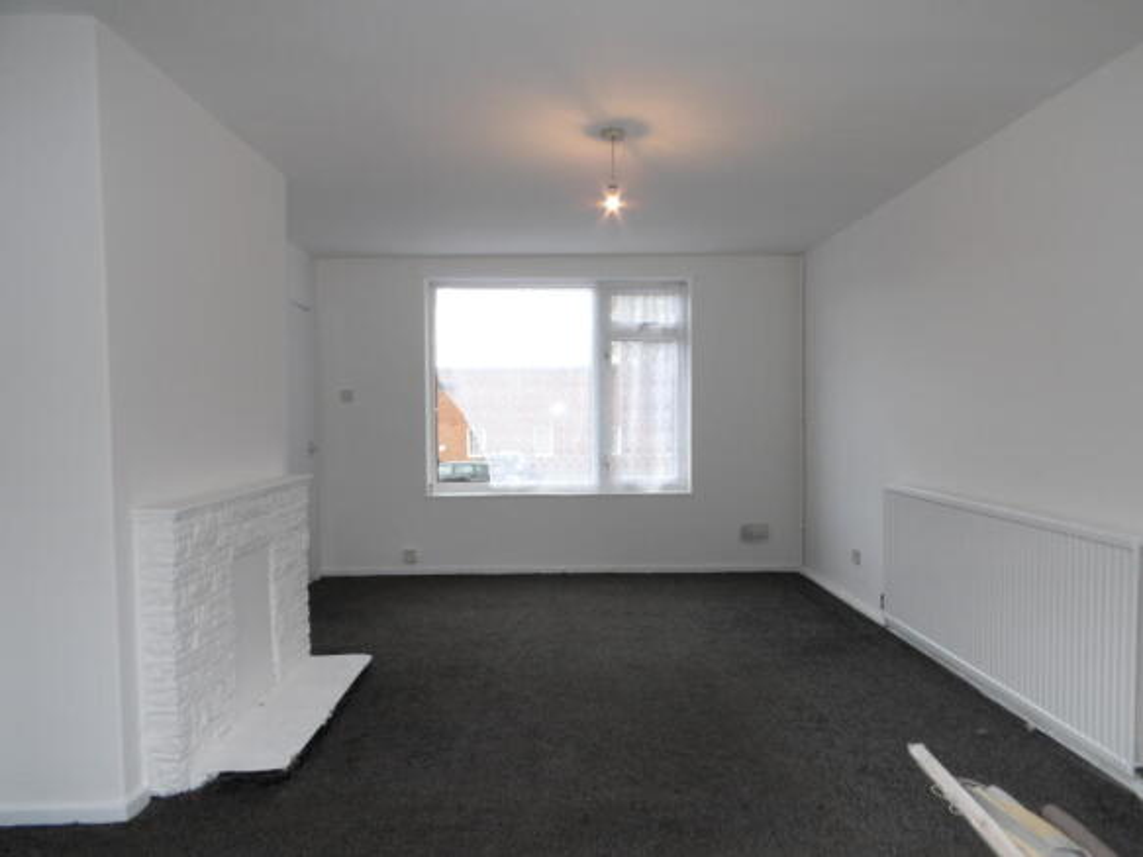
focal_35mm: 24
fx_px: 792
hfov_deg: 71.6
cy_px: 428
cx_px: 572
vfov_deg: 56.8
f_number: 4.1
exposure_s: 1/30
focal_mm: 4.3
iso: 155
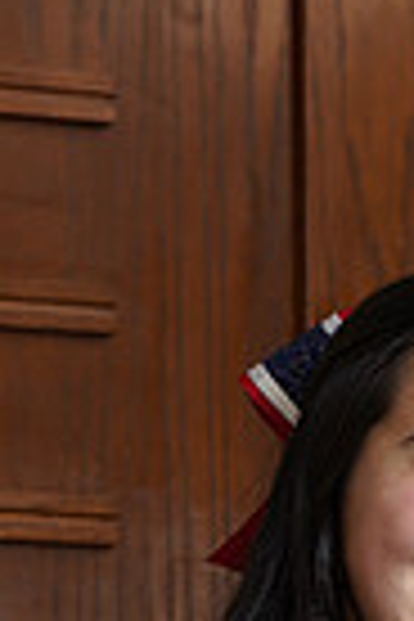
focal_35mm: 357
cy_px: 918
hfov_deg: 3.8
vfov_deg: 5.7
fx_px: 6158
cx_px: 387
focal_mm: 85
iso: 200
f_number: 5.6
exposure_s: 1/250
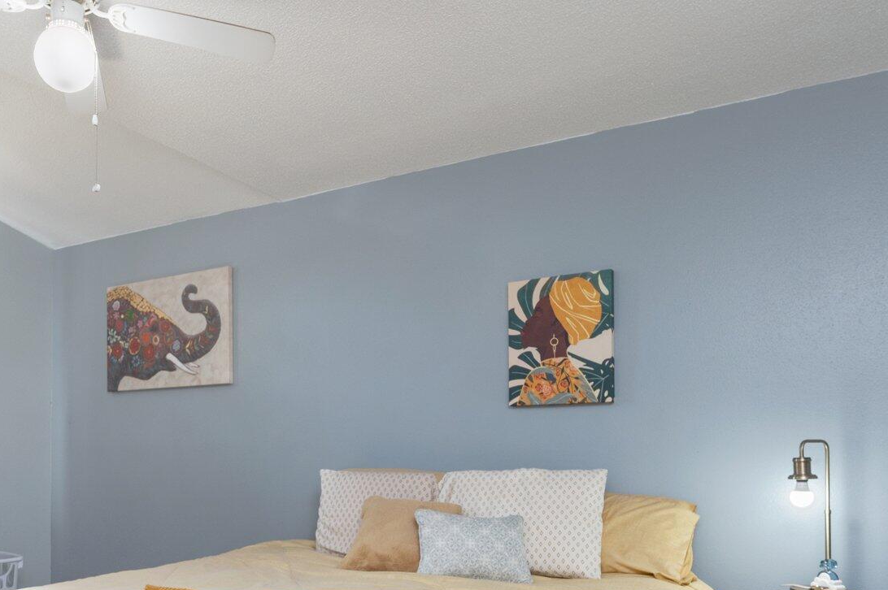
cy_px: 449
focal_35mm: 31
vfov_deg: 41.0
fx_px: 762
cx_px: 296
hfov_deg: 59.0
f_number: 7.1
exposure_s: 1/25
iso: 250
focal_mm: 16.5
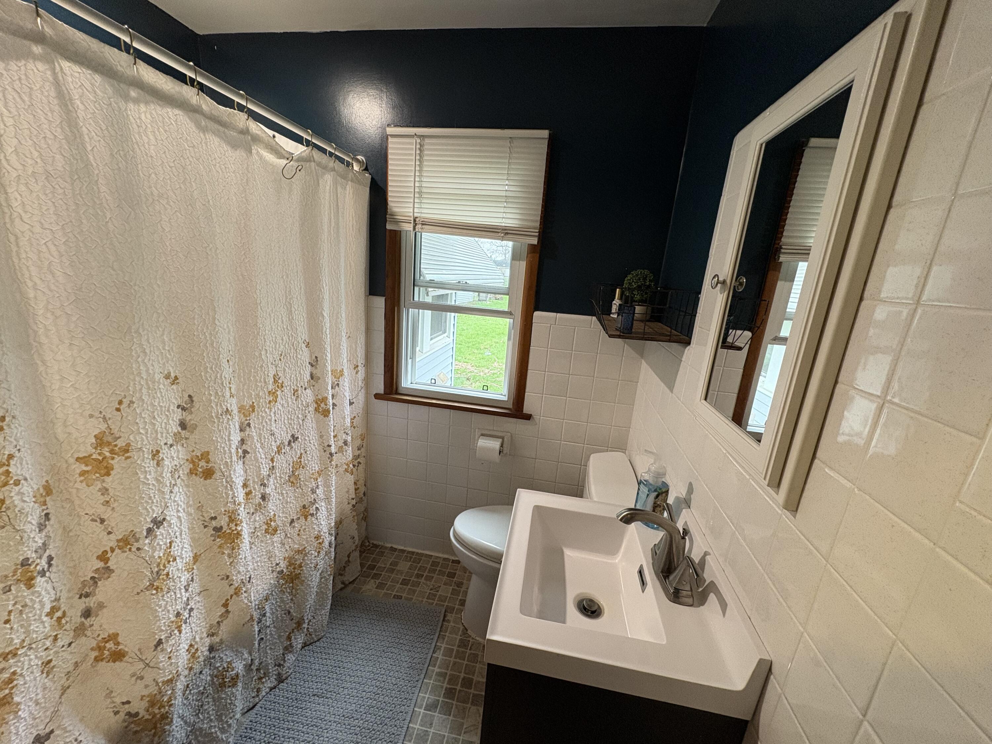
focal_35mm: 14
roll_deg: -4.8
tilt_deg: -15.0
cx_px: 496
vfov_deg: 85.7
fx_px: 401
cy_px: 372
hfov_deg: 102.1
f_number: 2.2
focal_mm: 2.22
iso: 250
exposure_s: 1/60
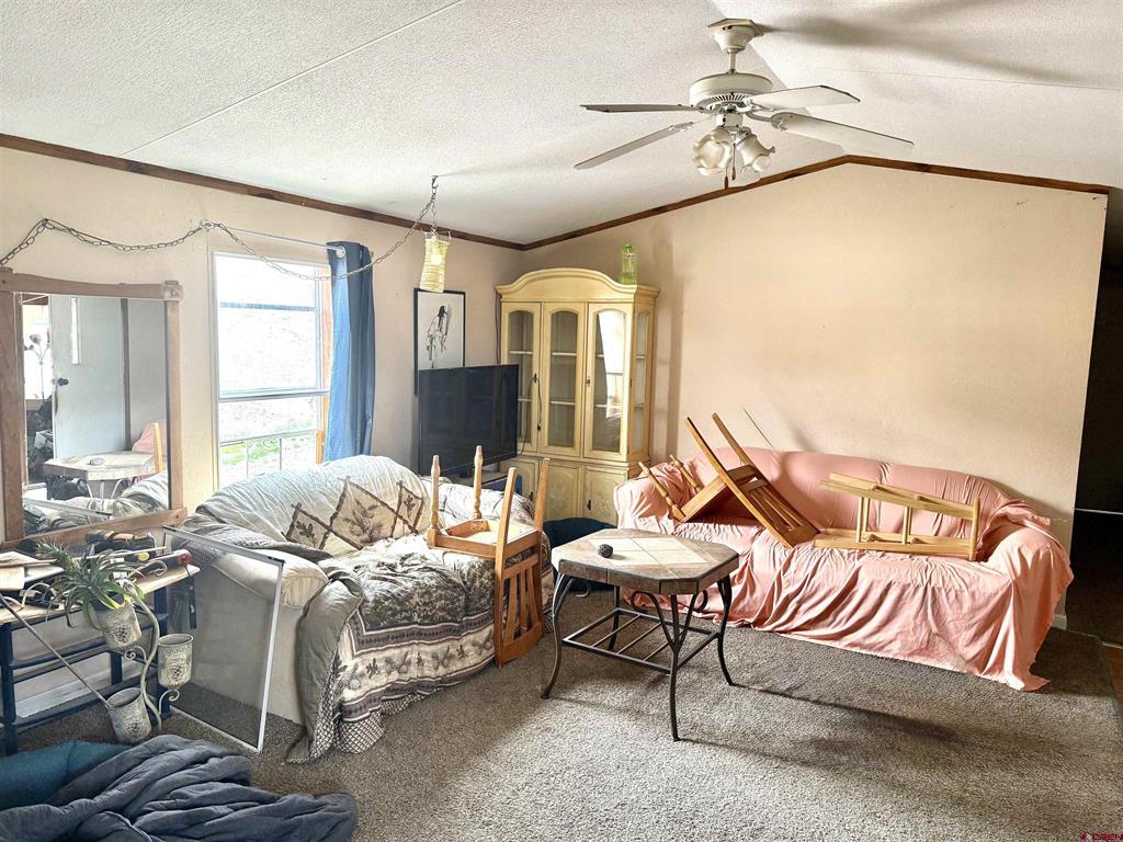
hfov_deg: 71.6
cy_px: 421
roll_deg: -0.6
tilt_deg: -5.9
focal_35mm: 24
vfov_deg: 56.8
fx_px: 779
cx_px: 562
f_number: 1.78
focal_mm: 6.76
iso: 200
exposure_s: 1/87
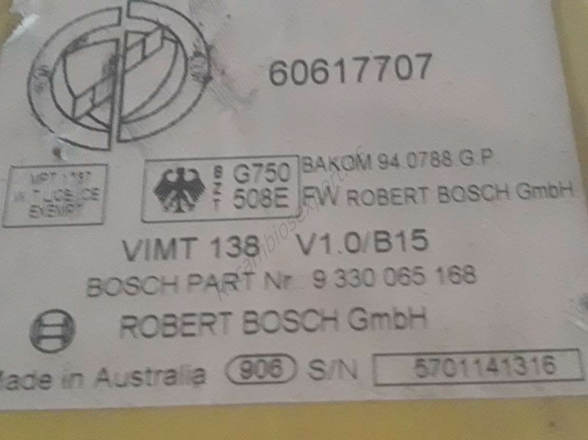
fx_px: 476
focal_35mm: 28
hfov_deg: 63.5
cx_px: 294
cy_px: 220
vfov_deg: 49.7
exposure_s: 1/17
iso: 800
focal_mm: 3.7
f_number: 1.9
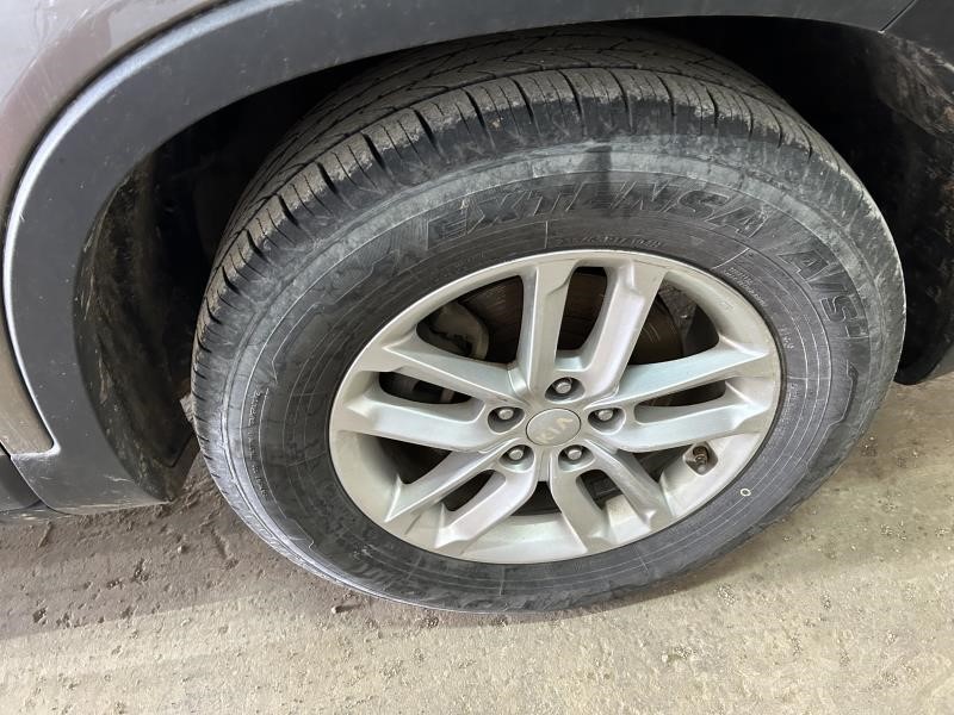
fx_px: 717
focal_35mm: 26
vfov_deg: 53.1
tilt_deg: -43.9
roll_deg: +9.5
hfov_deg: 67.3
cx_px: 477
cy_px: 358
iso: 400
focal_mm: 5.7
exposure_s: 1/60
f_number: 1.5
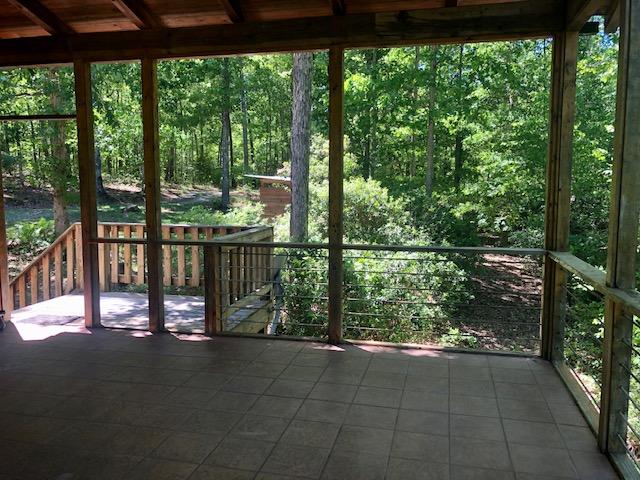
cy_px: 240
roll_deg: -0.1
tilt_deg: -6.4
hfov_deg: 63.4
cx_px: 320
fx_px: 518
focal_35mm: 28
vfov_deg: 49.7
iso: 32
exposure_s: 1/120
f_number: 1.8
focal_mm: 3.99
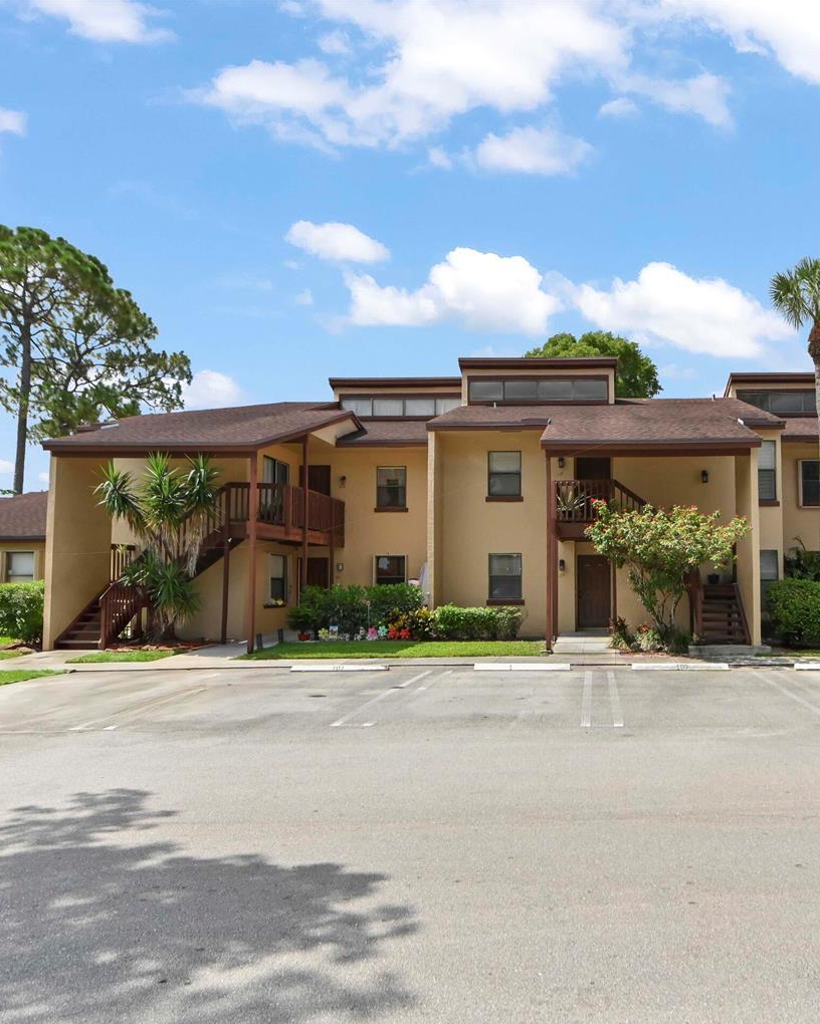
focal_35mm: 25
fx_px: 758
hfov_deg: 55.2
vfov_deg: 68.1
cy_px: 532
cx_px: 570
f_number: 9
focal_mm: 17
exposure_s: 1/1600
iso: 400
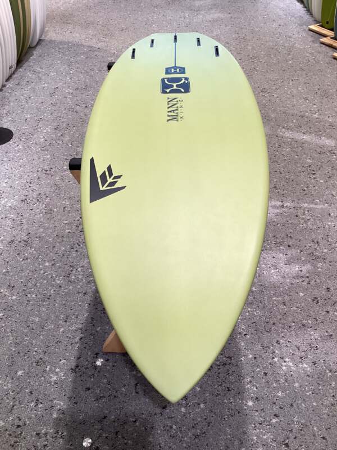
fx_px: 402
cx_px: 168
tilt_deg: -42.6
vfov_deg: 58.4
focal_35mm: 31
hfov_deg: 45.4
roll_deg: -1.2
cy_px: 225
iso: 100
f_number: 2.4
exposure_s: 1/60
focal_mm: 3.3
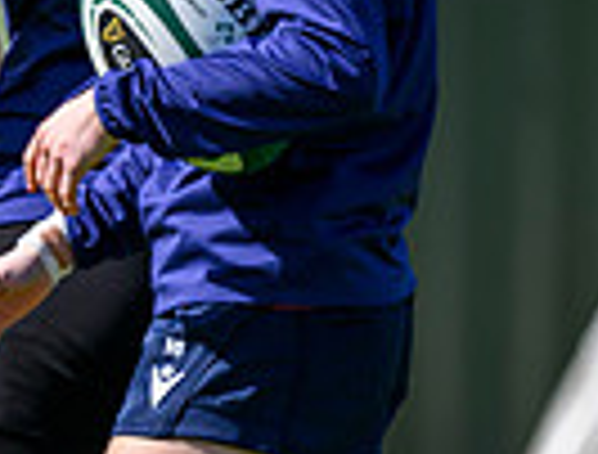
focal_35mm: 2796
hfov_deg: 0.7
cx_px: -783
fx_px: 48520
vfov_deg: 0.5
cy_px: 108
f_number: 4
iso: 320
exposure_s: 1/1600
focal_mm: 560
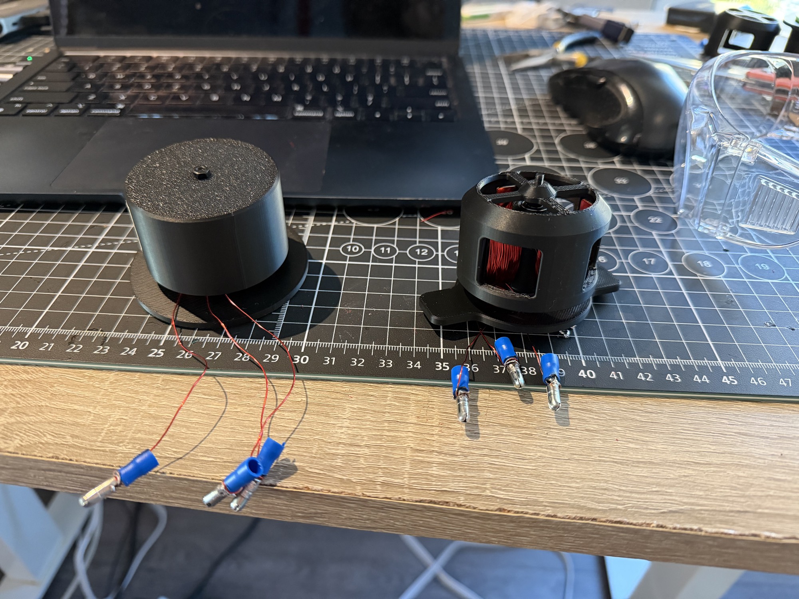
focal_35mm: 24
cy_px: 300
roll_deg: -0.7
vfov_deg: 56.8
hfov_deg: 71.6
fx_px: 554
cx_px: 400
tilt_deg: -40.6
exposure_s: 1/60
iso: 800
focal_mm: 6.76
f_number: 1.78
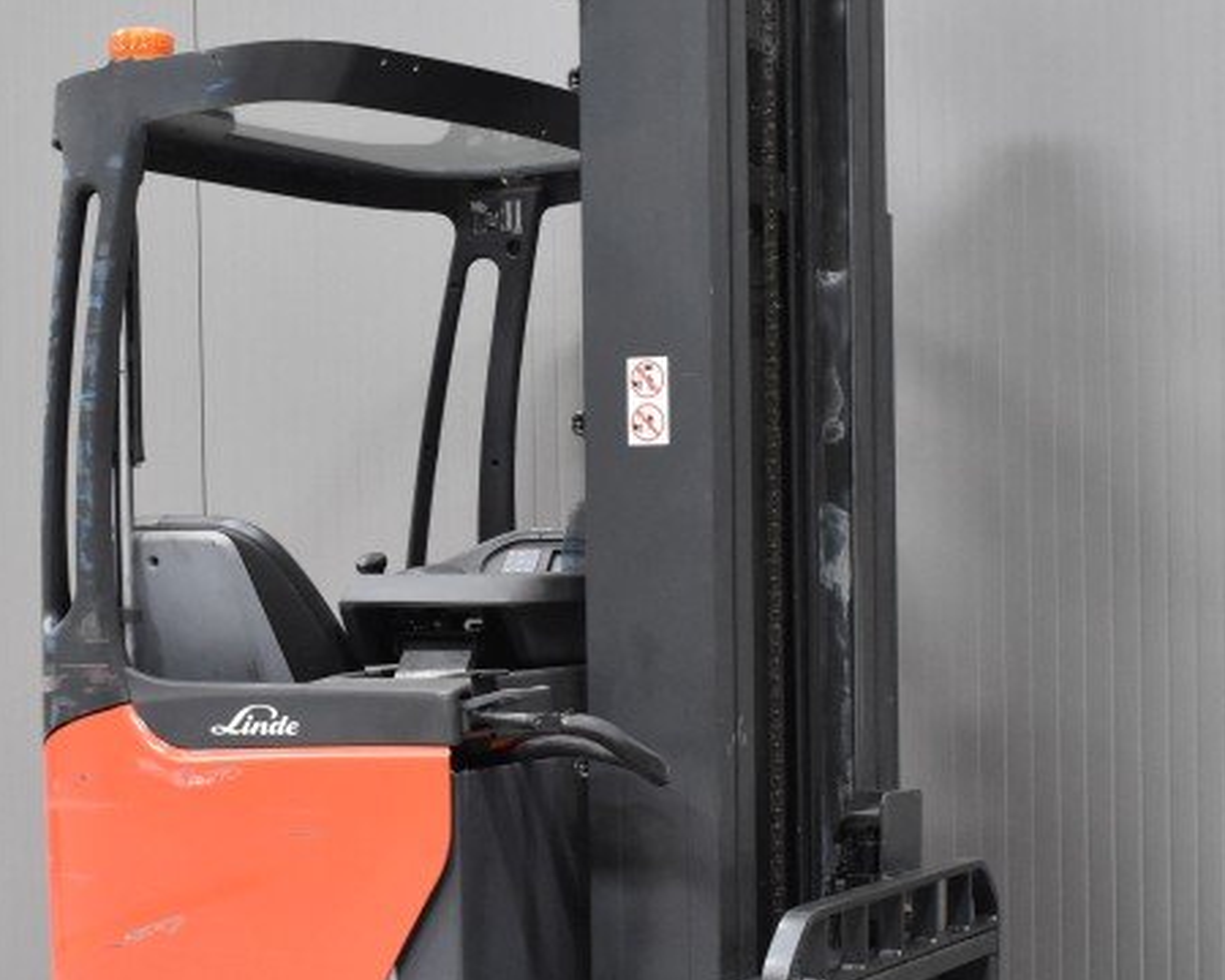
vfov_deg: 20.4
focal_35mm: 75
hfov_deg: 25.4
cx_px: 659
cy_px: 642
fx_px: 2719
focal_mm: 20
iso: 1600
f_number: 5
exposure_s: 1/30
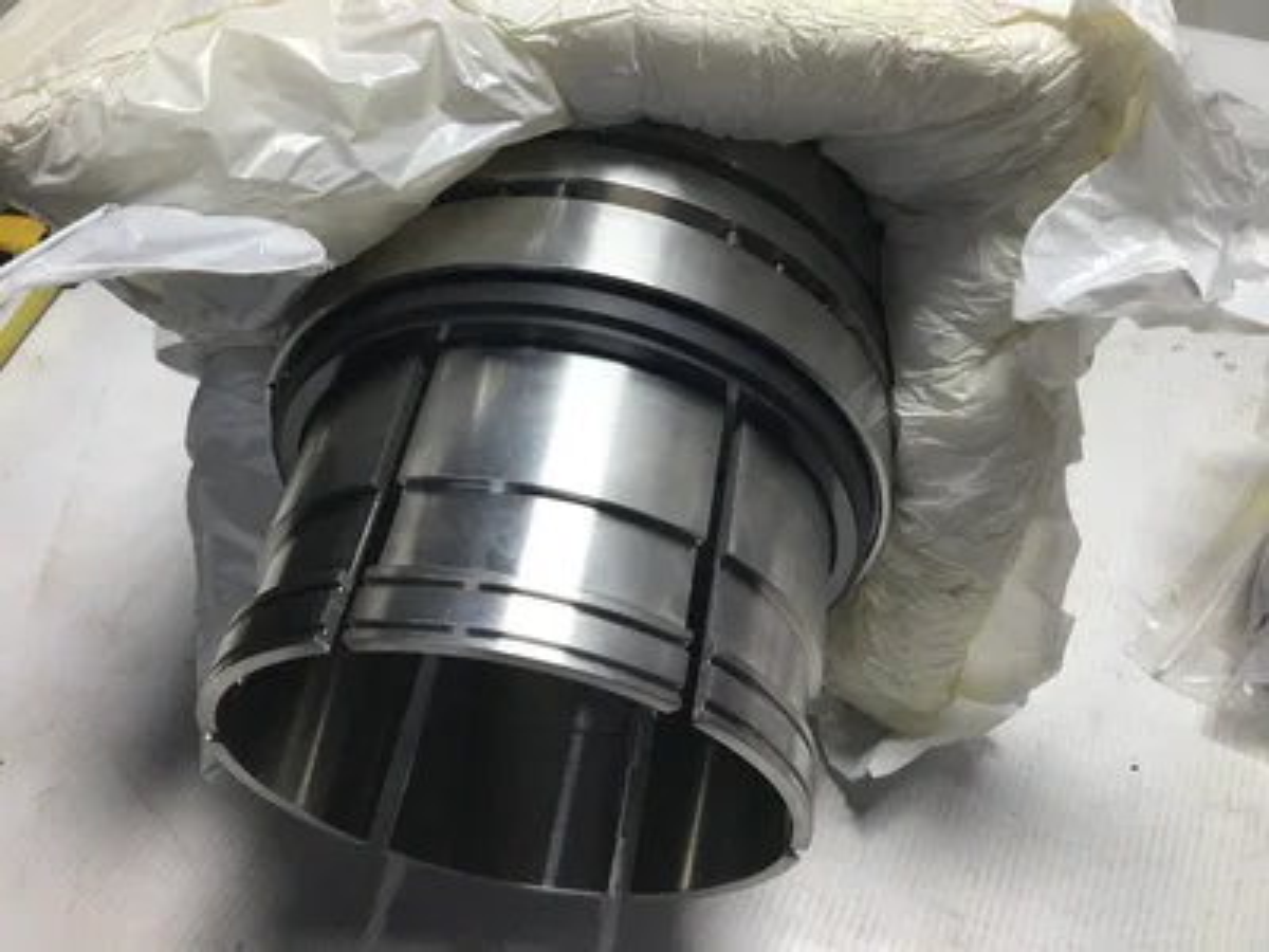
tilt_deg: -48.0
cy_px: 476
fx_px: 1136
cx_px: 634
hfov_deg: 58.4
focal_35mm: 31
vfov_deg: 45.4
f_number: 2.4
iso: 32
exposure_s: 1/120
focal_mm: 3.3
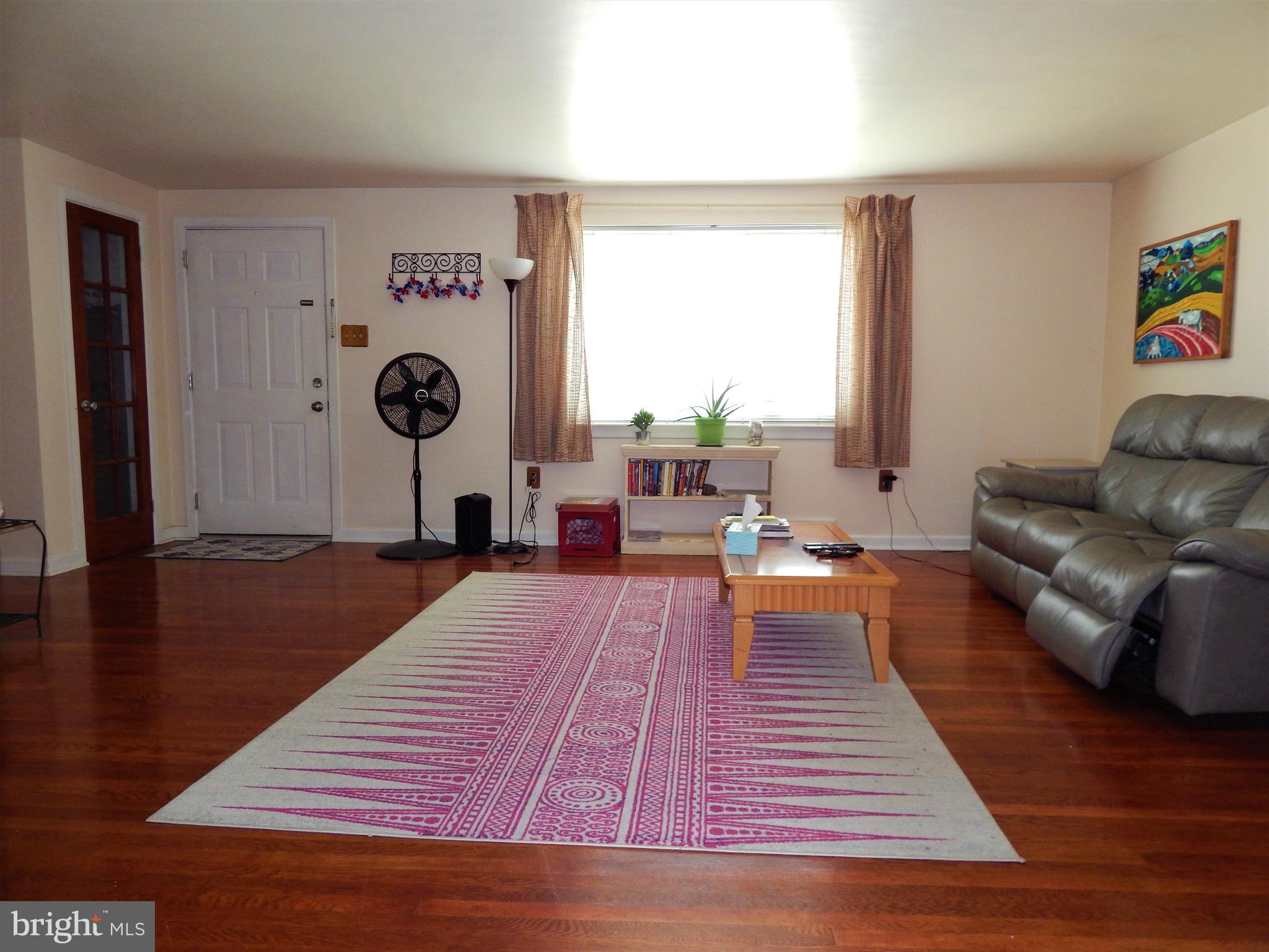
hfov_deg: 73.9
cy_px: 476
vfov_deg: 58.9
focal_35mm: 23
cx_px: 634
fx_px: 843
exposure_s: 1/30
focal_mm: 4
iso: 200
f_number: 3
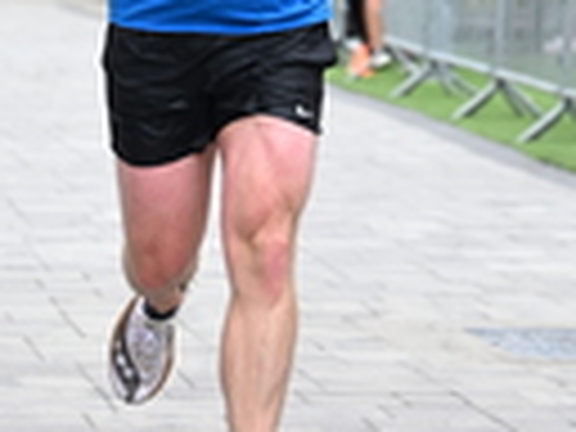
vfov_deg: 4.9
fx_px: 5009
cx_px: 286
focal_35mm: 301
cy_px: -418
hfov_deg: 6.6
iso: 640
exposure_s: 1/1600
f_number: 2.8
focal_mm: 73
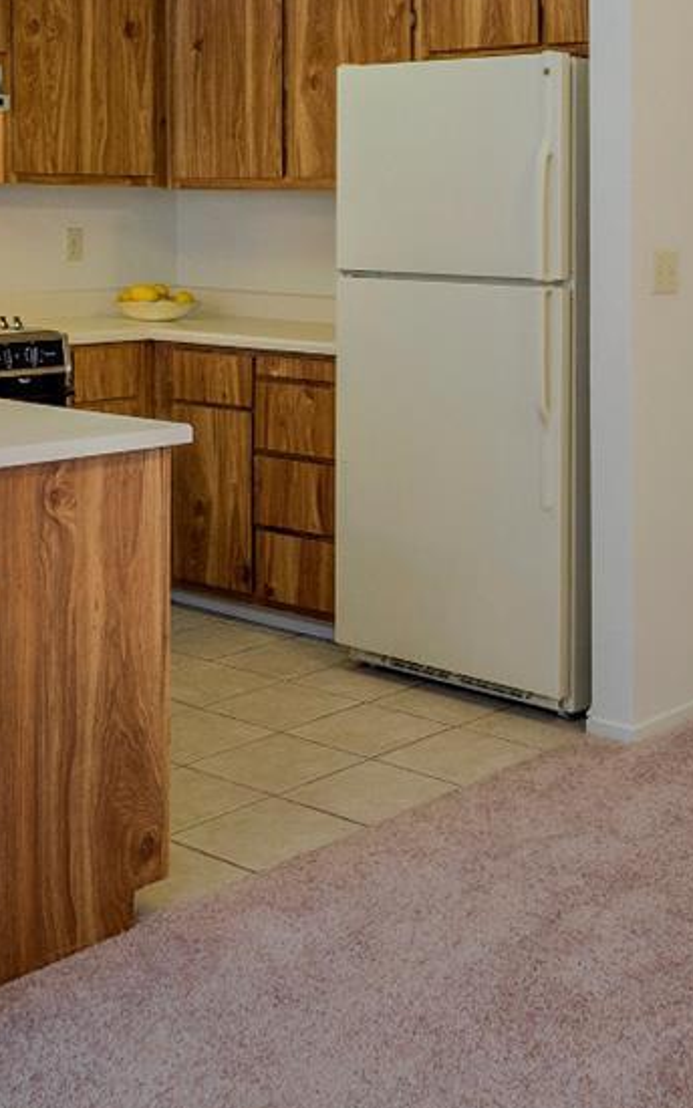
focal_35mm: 50
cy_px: 177
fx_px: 1510
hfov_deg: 25.3
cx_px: 586
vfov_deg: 38.3
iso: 100
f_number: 5
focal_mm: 12
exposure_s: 1/25
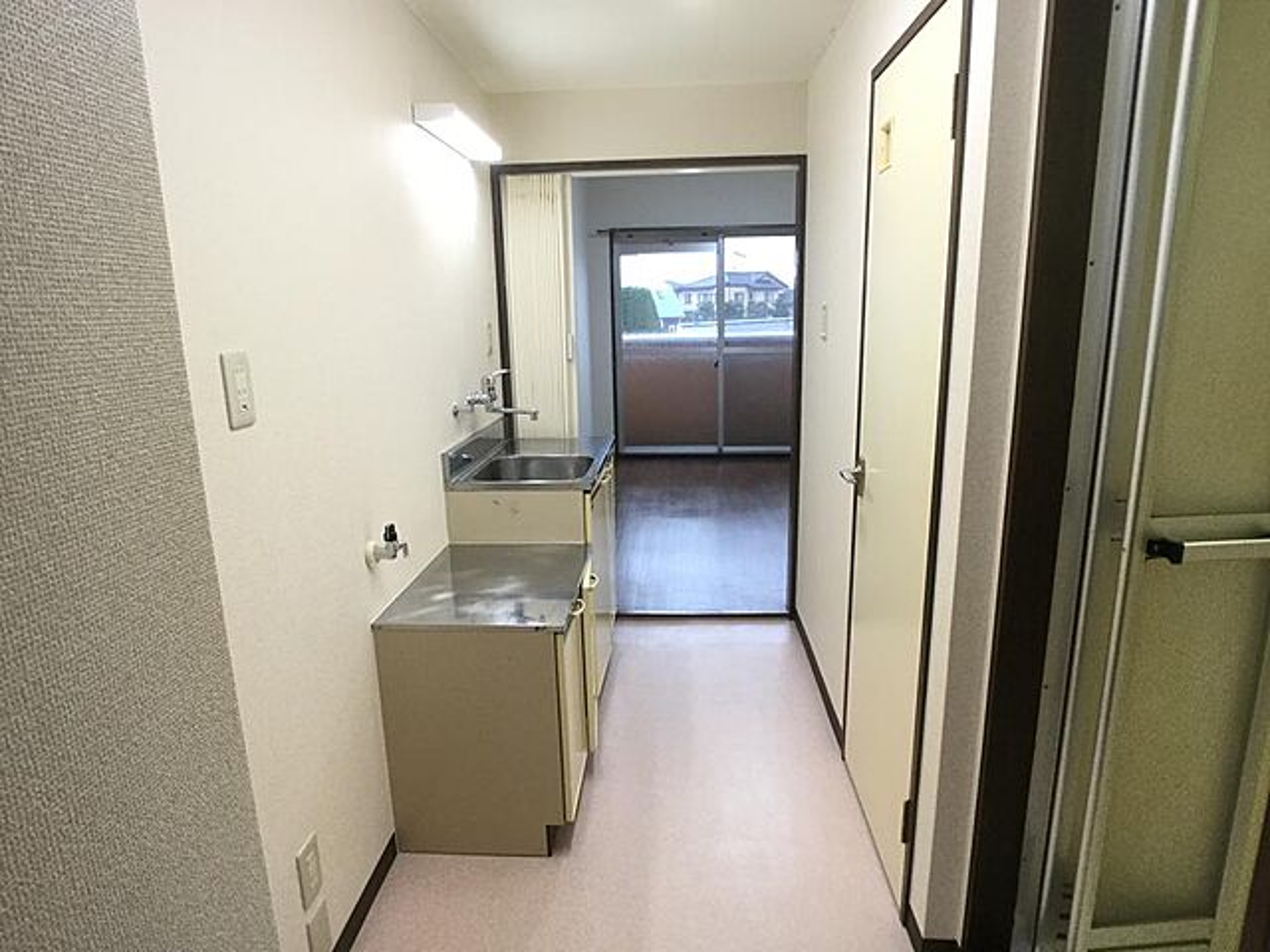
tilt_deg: -12.2
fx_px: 1137
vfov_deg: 45.4
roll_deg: +1.2
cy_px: 476
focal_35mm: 31
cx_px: 635
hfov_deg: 58.4
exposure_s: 1/30
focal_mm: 3.3
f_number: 2.4
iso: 40
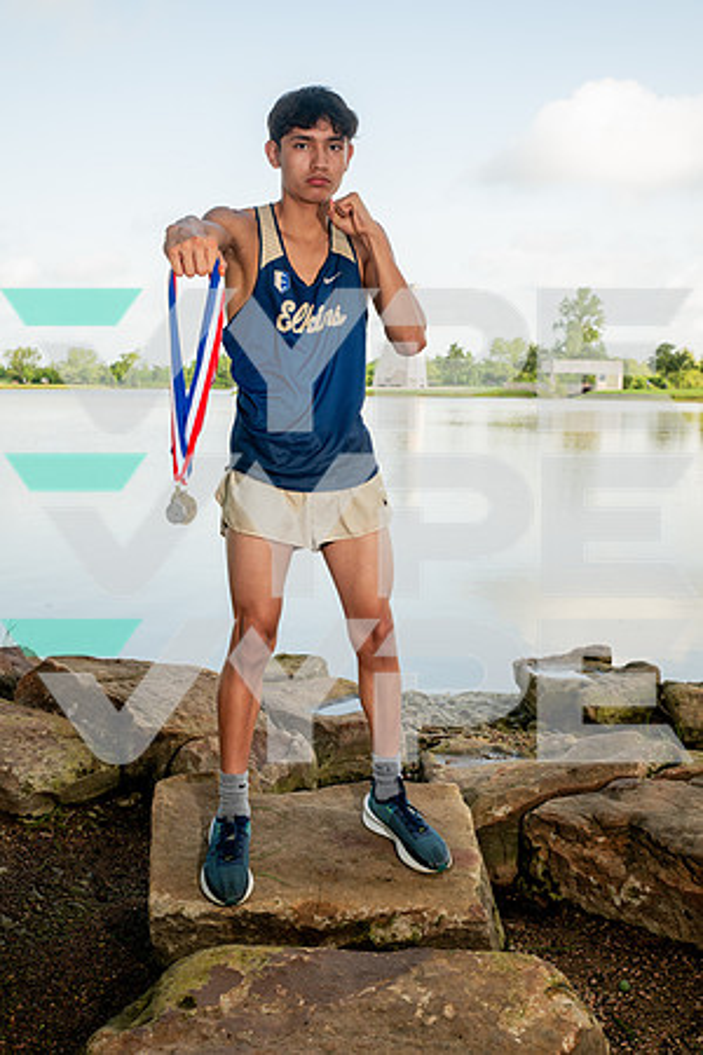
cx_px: 352
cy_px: 528
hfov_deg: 33.4
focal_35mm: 40
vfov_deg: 48.5
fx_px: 1172
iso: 200
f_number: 7.1
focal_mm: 40
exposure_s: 1/200
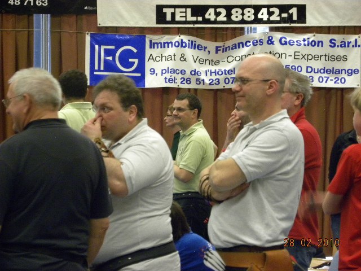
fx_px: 2211
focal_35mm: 212
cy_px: 136
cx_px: 180
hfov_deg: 9.3
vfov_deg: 7.0
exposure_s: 1/22.4
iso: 400
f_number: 4.5
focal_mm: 37.7
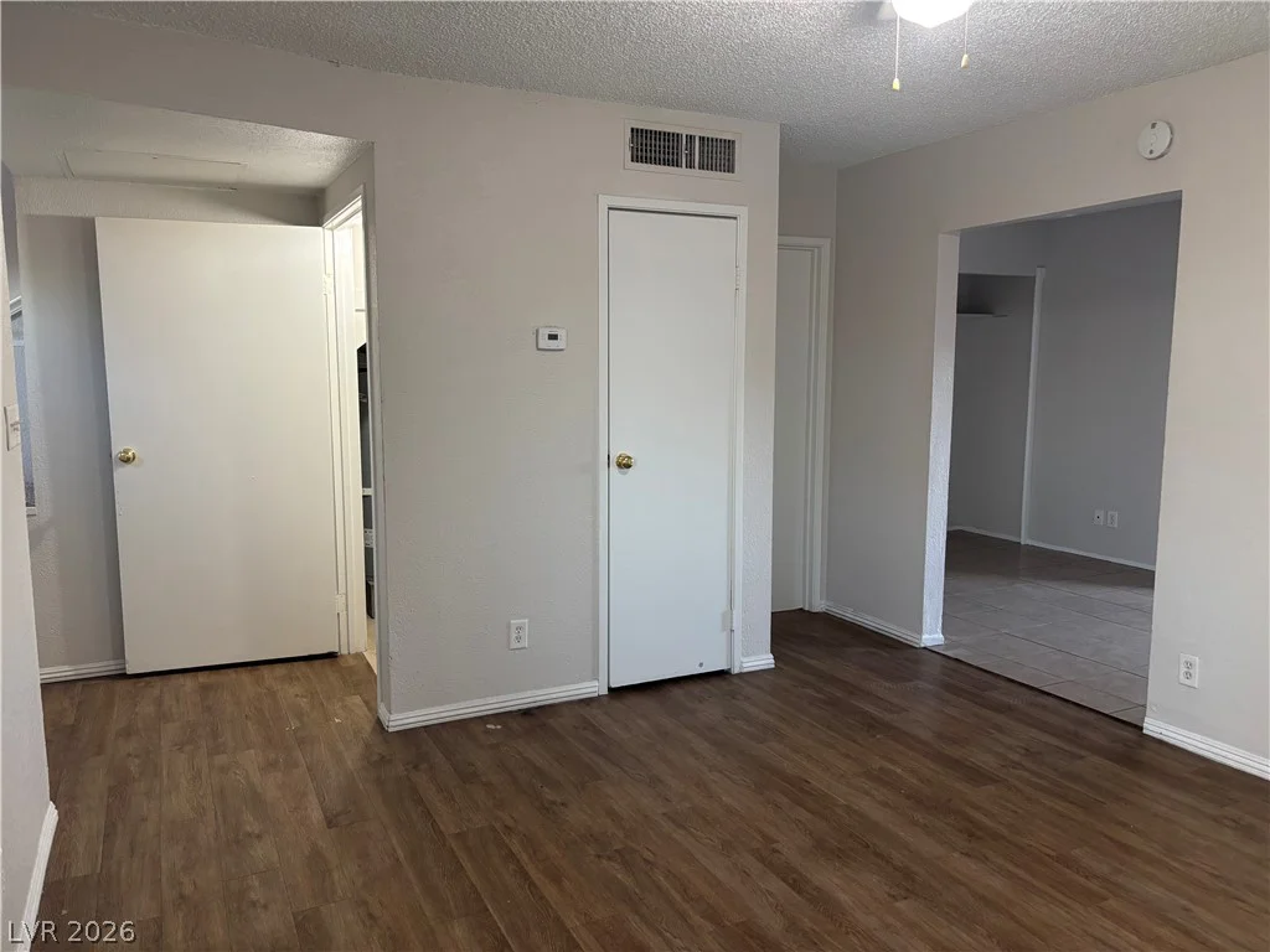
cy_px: 476
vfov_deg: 53.1
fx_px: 954
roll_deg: +0.1
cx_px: 635
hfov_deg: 67.3
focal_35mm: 26
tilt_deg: -8.9
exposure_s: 1/60
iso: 250
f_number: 1.6
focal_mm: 5.96
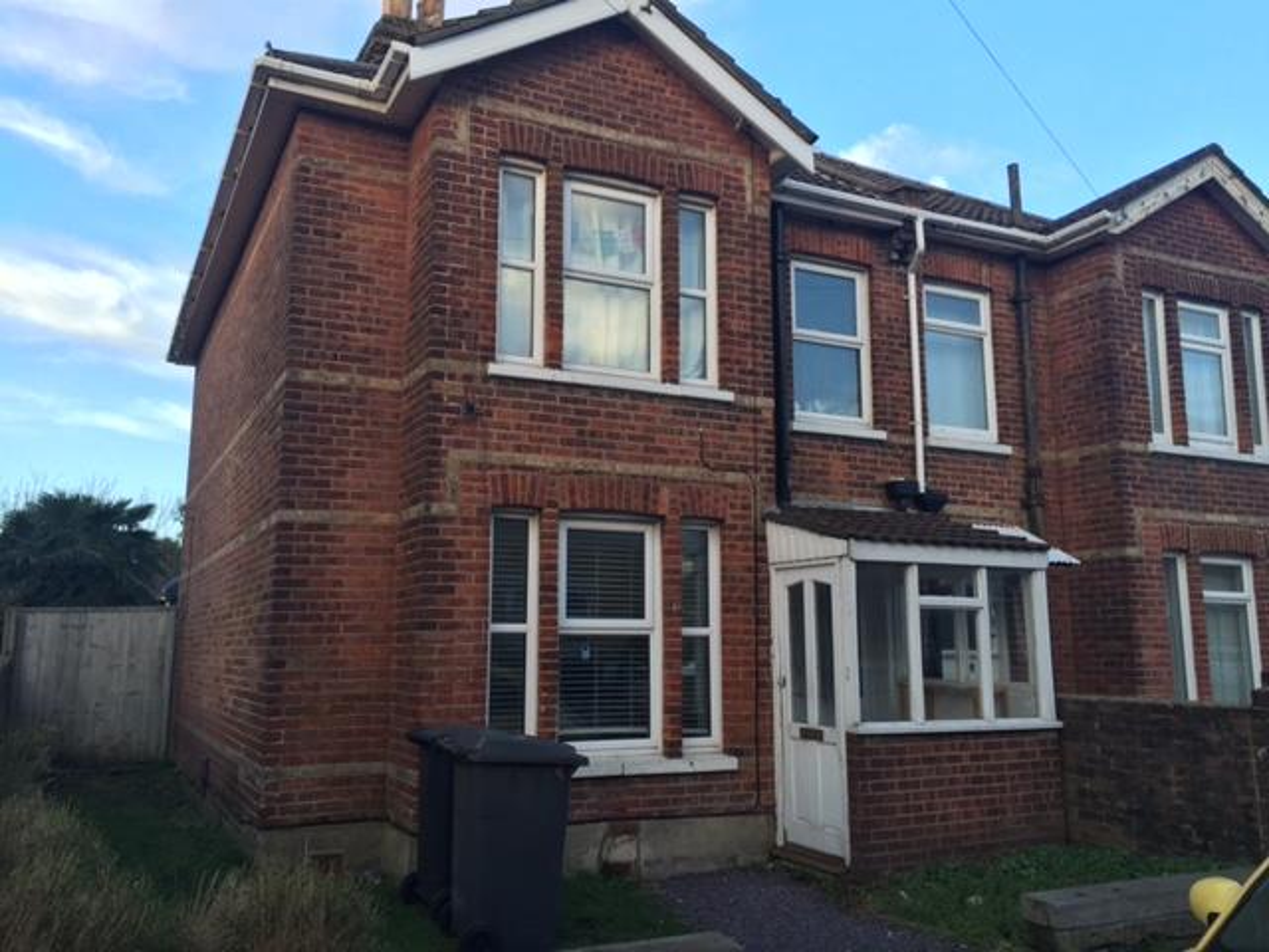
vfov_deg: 48.2
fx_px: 1063
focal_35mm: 29
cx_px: 634
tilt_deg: +11.3
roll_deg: -0.1
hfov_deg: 61.7
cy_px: 476
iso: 32
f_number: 2.2
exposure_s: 1/120
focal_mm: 4.15
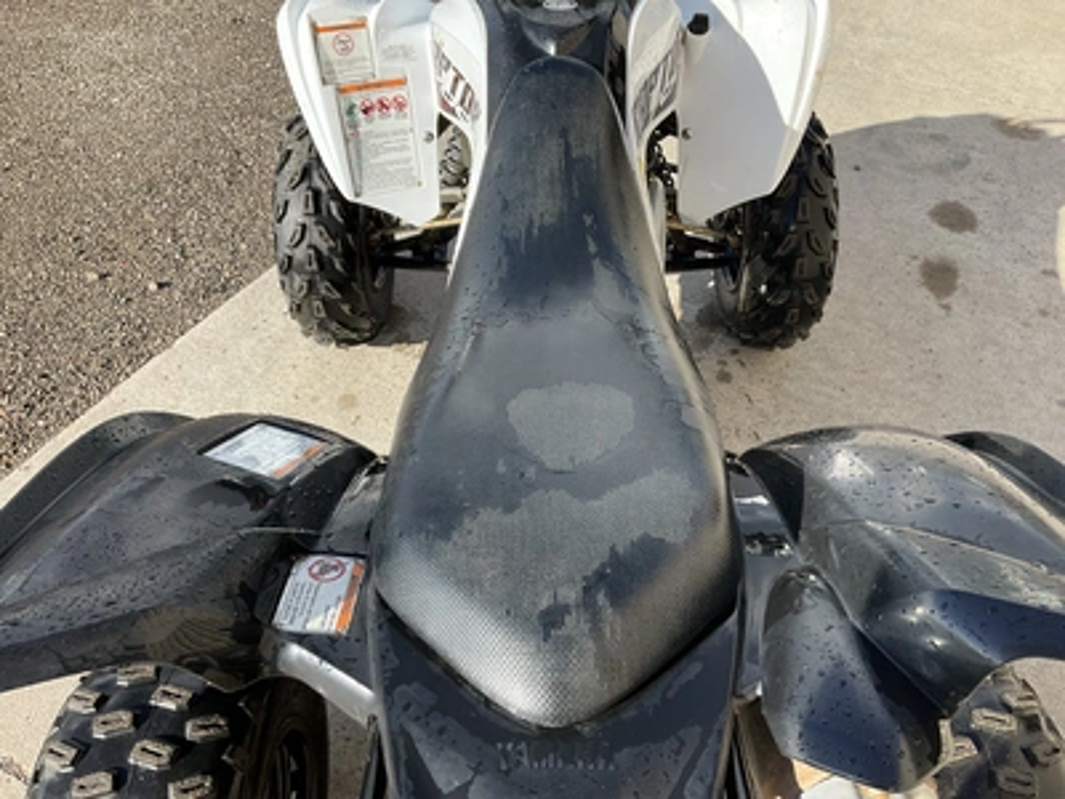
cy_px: 400
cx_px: 532
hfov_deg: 61.7
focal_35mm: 29
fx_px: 892
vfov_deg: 48.2
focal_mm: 3
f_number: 1.8
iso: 25
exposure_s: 1/781
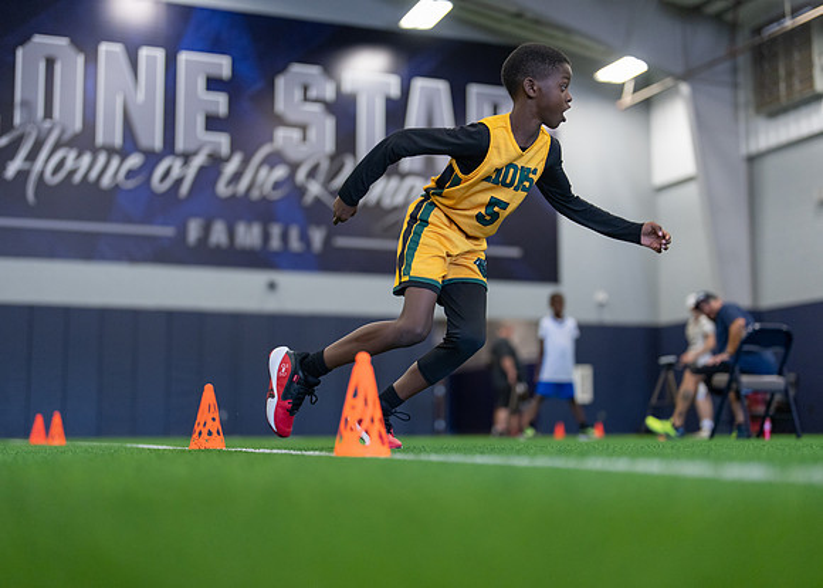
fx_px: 1237
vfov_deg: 26.7
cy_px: 294
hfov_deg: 36.8
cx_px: 412
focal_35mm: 53
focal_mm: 50
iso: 1600
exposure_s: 1/1000
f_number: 1.2
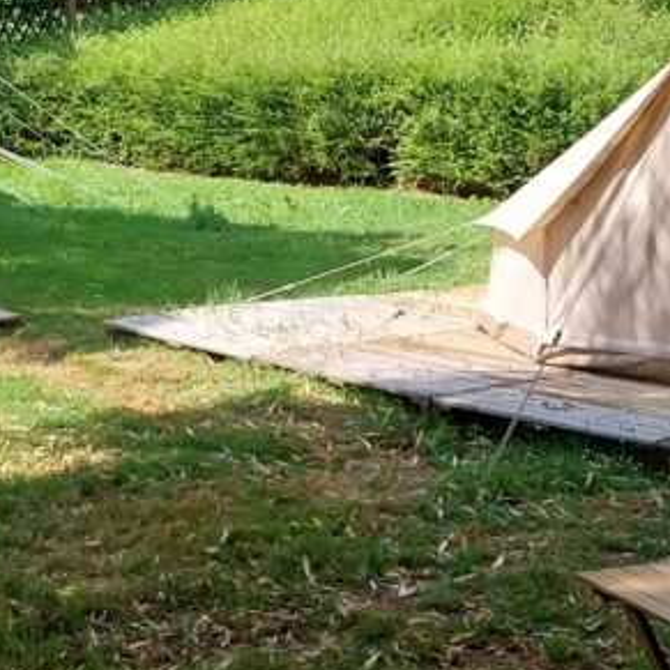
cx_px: 196
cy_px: 21
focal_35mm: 81
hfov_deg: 21.3
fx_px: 1774
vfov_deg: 20.8
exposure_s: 1/417
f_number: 1.8
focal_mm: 4
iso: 25
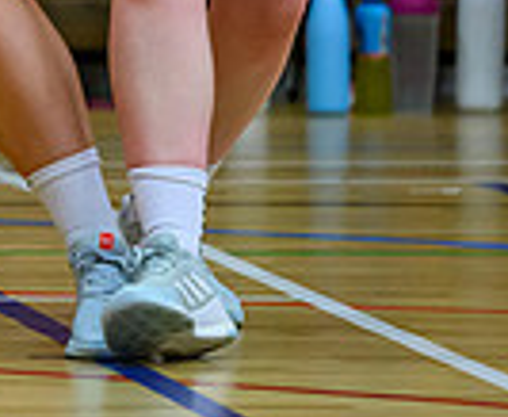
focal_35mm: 827
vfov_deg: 1.9
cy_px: -321
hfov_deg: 2.3
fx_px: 12553
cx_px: -295
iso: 5000
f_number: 2.8
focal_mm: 175
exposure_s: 1/1000
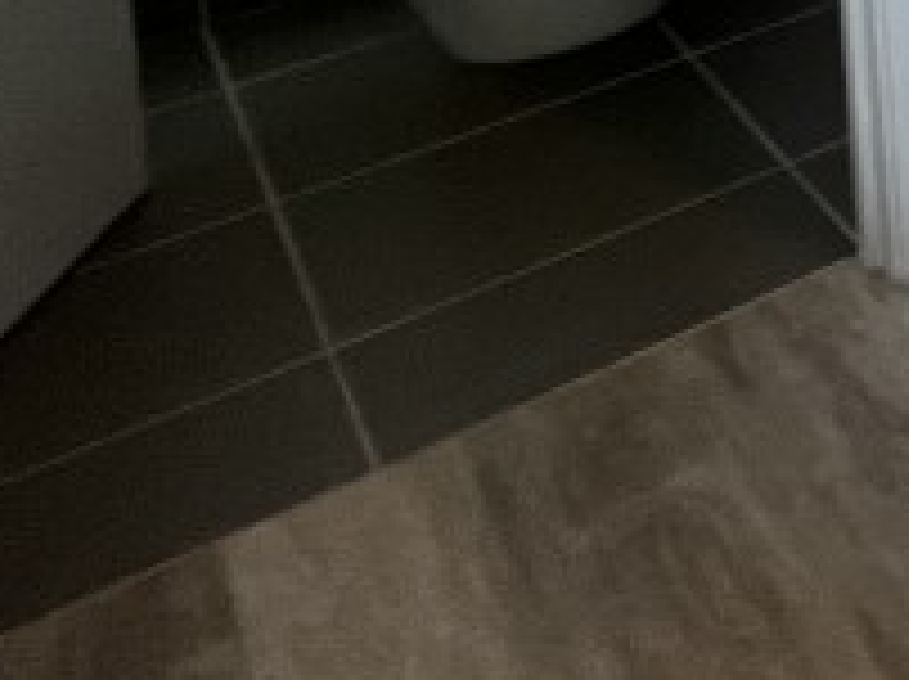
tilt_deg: -4.9
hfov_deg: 16.0
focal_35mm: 66
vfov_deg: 15.6
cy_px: -815
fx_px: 1731
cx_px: 2092
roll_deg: +0.6
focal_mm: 1.57
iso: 200
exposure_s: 1/100
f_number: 1.8
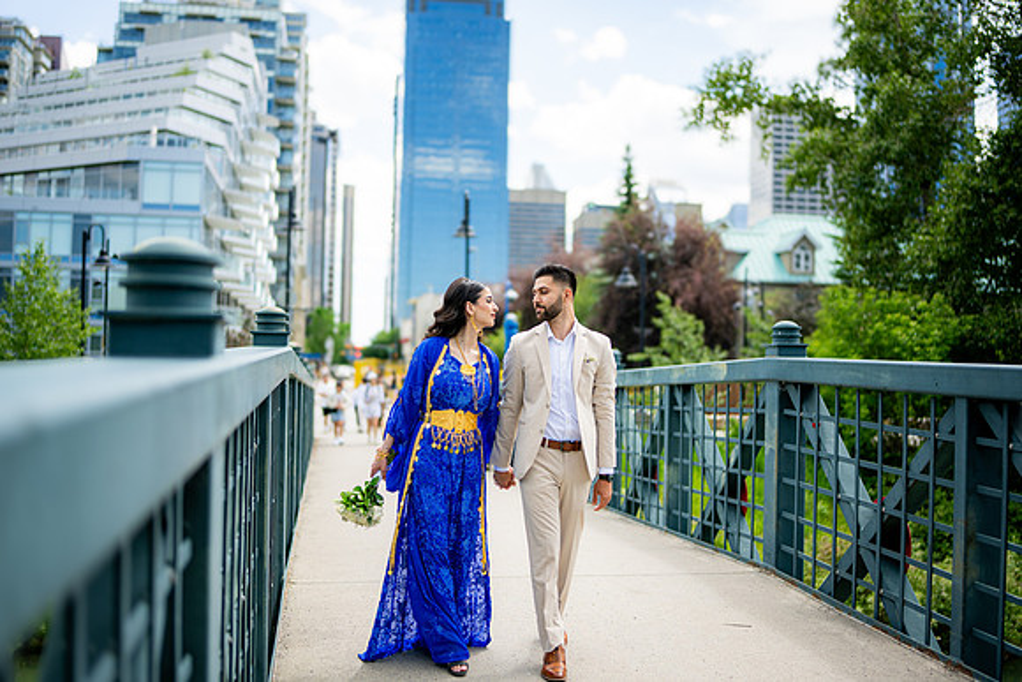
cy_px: 341
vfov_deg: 37.9
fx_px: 994
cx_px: 511
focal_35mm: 35
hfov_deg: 54.4
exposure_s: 1/4000
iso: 125
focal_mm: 35
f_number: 1.2
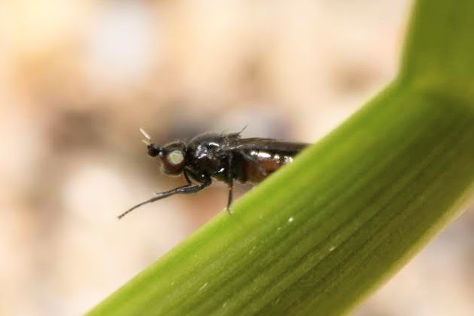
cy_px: 158
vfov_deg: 8.7
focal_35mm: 158
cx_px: 237
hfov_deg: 13.0
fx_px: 2074
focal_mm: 105
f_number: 29
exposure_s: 1/60
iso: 100
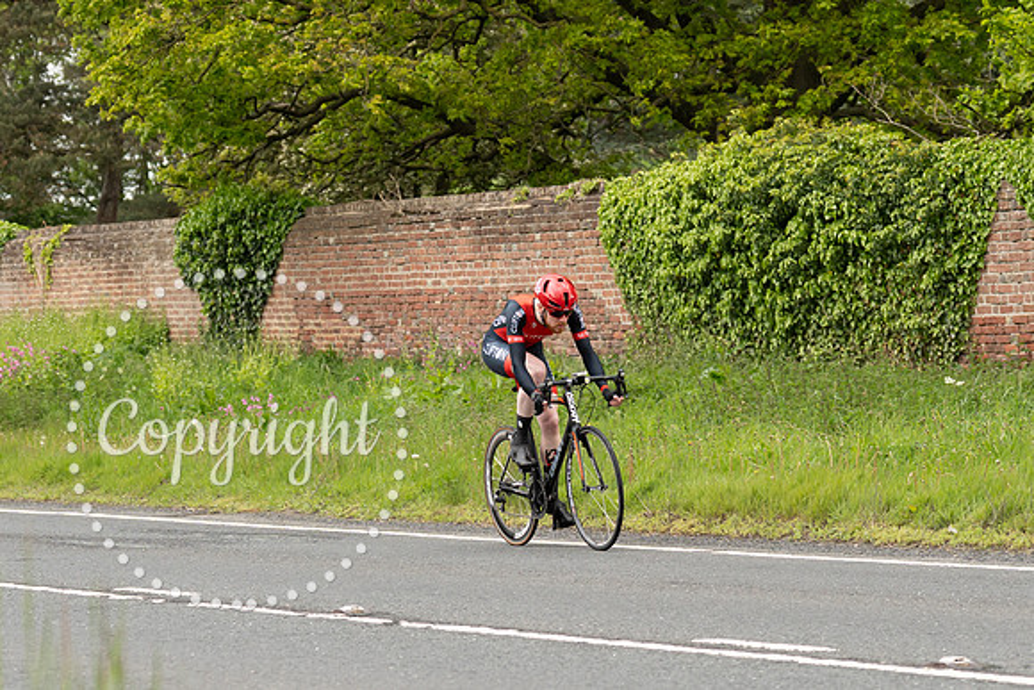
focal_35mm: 146
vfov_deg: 9.4
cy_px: 314
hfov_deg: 14.1
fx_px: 4187
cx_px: 553
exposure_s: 1/1000
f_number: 3.5
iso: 500
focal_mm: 70
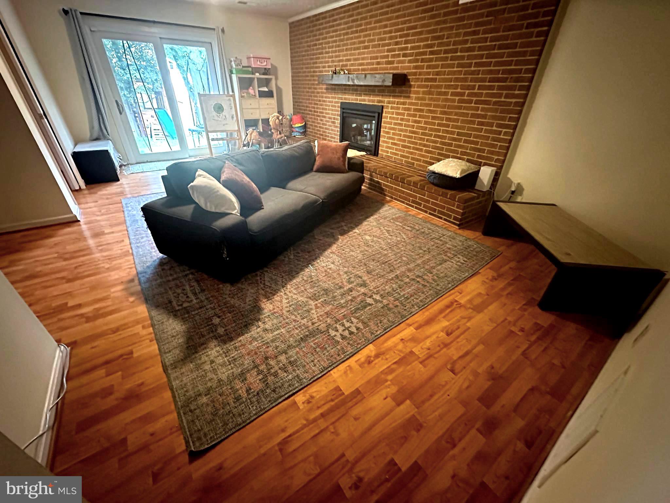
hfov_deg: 102.1
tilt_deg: -31.1
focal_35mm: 14
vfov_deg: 85.7
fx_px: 271
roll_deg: -2.0
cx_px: 335
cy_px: 252
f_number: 2.2
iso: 1600
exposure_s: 1/40
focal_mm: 2.22
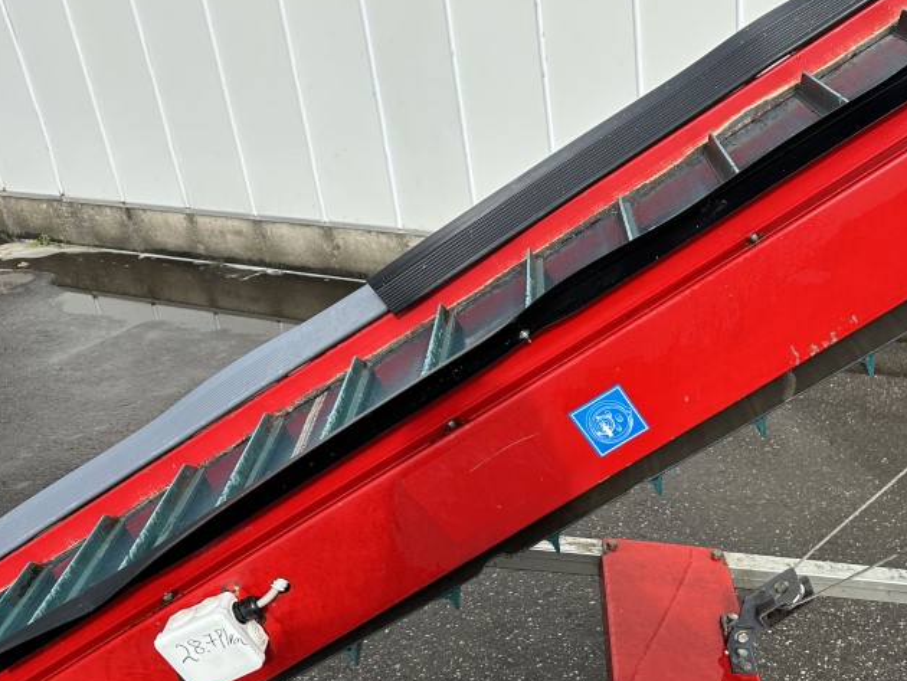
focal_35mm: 39
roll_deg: +0.8
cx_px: 704
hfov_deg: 45.8
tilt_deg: -29.2
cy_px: 446
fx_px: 1022
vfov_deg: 36.5
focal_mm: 6.86
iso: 80
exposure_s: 1/2155
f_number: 1.78
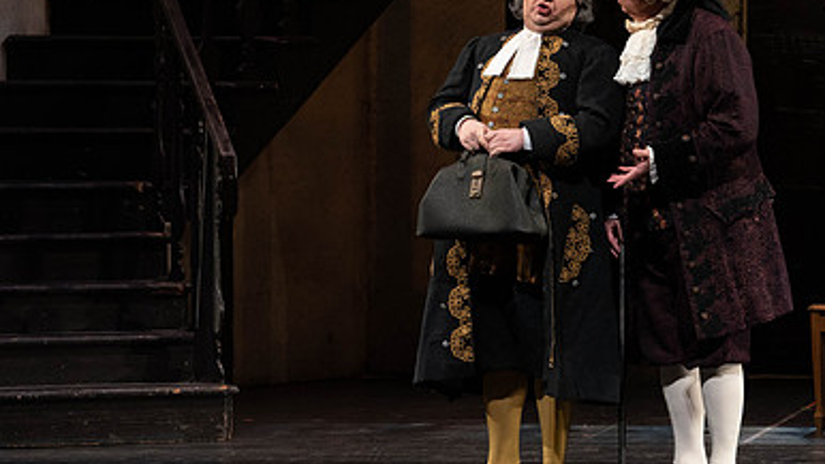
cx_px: 534
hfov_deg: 7.6
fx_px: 6168
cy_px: 176
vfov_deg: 4.3
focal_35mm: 282
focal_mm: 179
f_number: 8
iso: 3200
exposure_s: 1/250
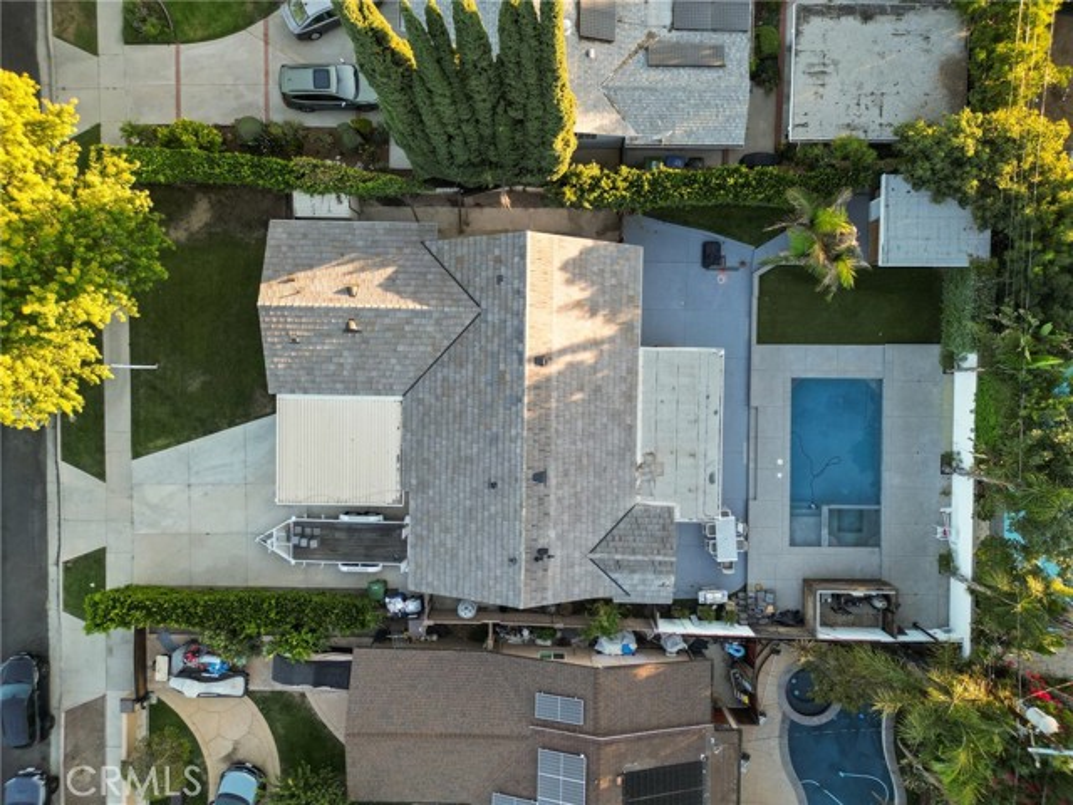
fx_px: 744
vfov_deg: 56.8
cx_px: 536
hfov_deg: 71.6
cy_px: 402
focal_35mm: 24
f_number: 1.7
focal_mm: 6.72
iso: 120
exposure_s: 1/180
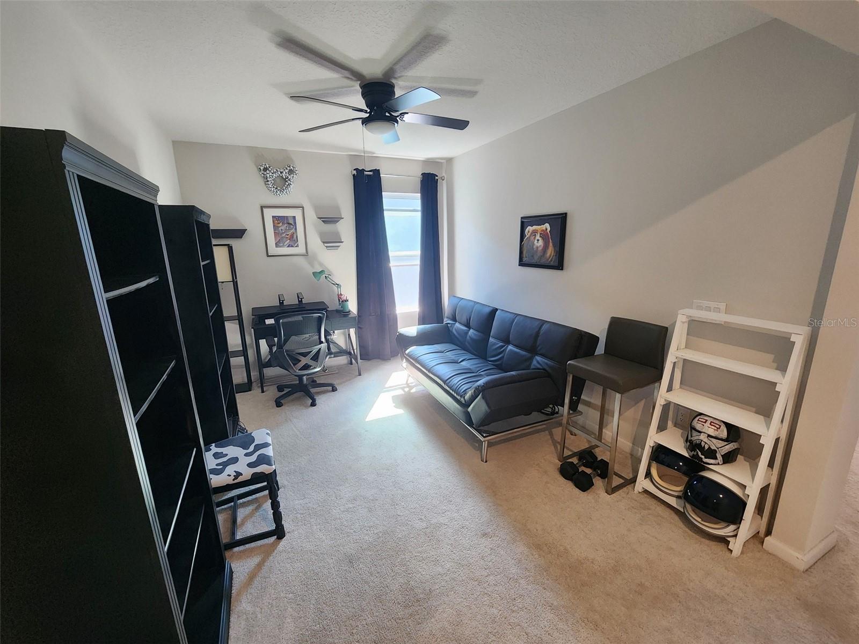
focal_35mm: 13
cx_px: 430
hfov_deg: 106.2
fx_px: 323
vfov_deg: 89.9
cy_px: 322
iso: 250
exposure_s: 1/60
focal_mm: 2.2
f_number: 2.2
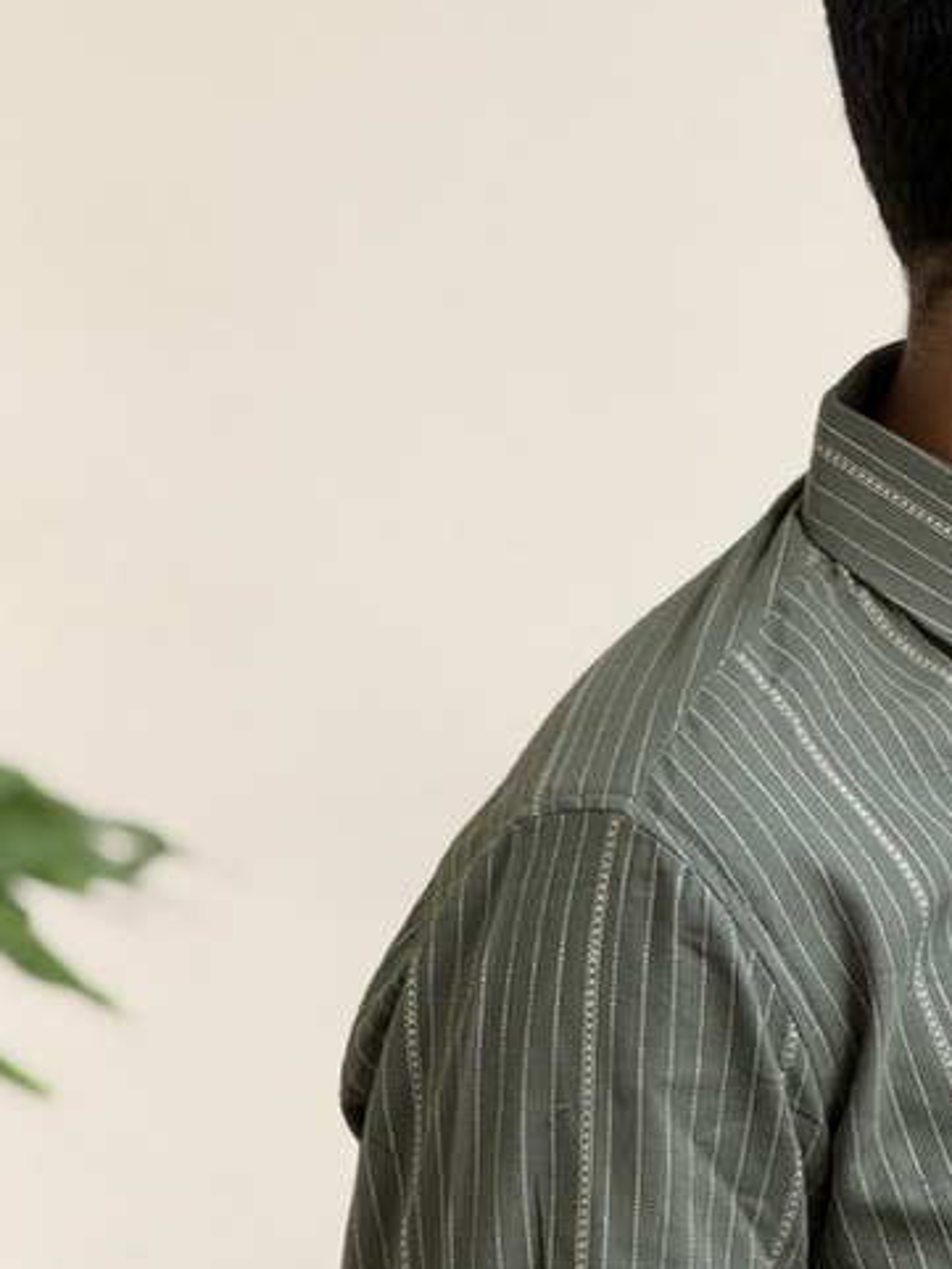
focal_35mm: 266
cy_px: 1026
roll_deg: -0.2
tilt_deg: -2.9
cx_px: 1203
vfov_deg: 7.4
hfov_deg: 5.6
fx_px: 9750
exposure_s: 1/121
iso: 50
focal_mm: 16.89
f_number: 2.8
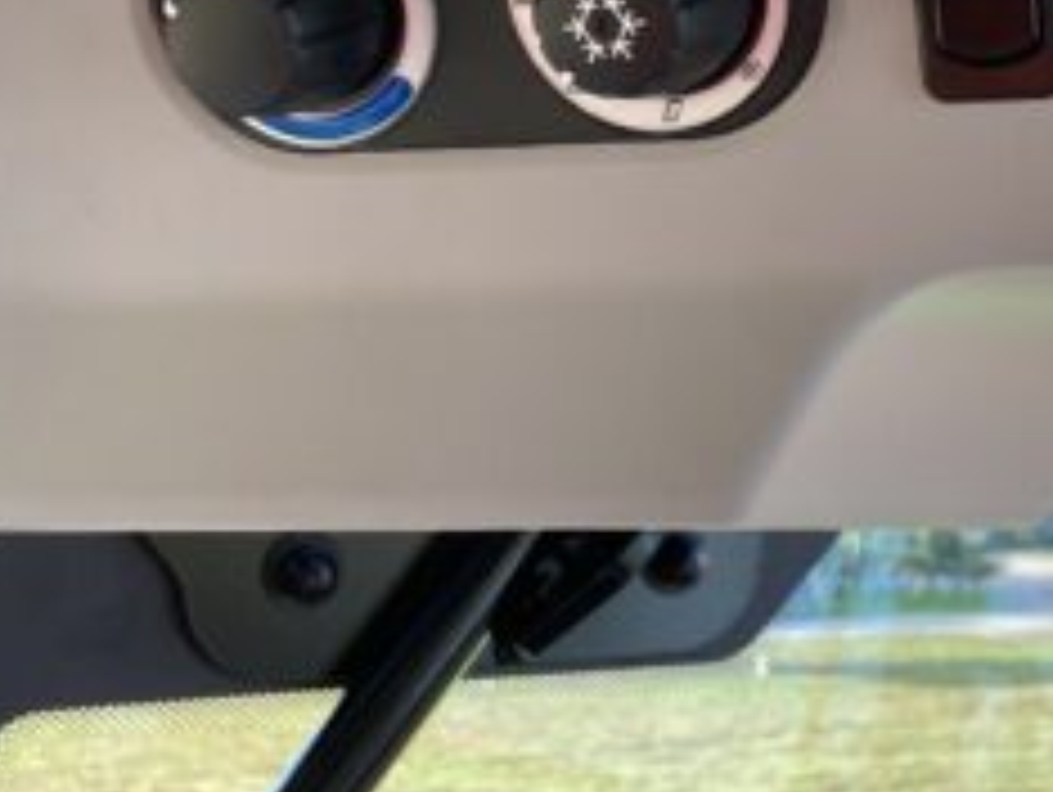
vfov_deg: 21.3
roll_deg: +1.1
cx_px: 950
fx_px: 2040
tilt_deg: +12.8
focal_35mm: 67
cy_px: 22
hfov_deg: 27.9
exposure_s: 1/121
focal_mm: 3.99
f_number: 1.8
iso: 32
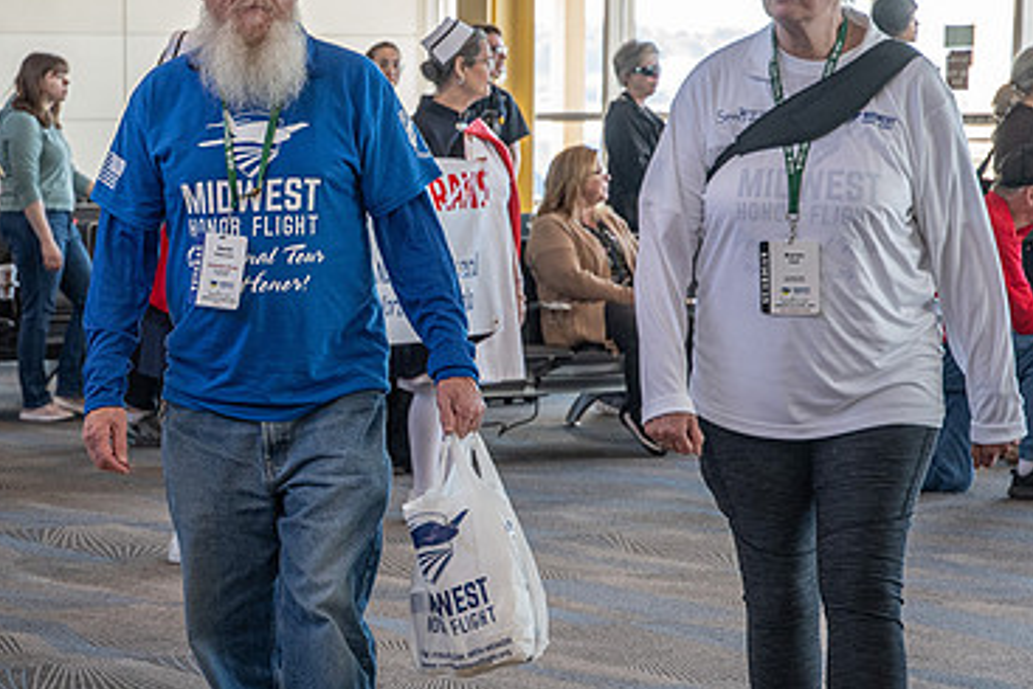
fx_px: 4133
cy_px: 431
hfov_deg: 14.2
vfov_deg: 9.5
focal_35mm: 144
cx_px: 194
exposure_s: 1/125
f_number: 3.5
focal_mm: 48
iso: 640
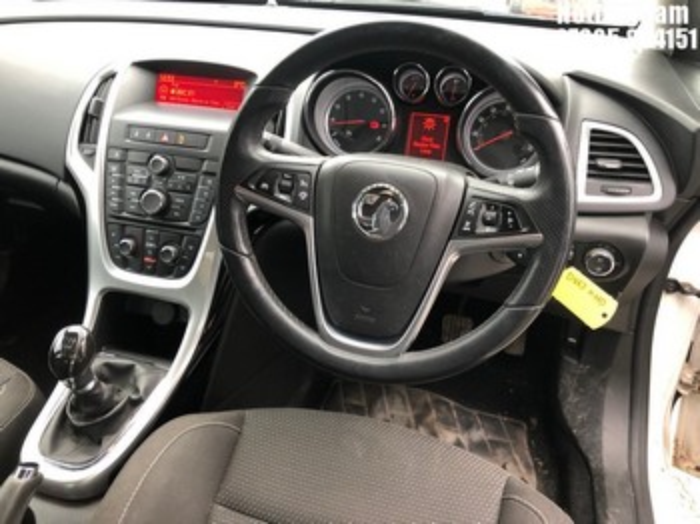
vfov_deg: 49.7
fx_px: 566
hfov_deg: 63.5
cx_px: 350
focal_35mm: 28
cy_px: 262
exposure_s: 1/30
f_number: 1.8
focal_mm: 4
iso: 32
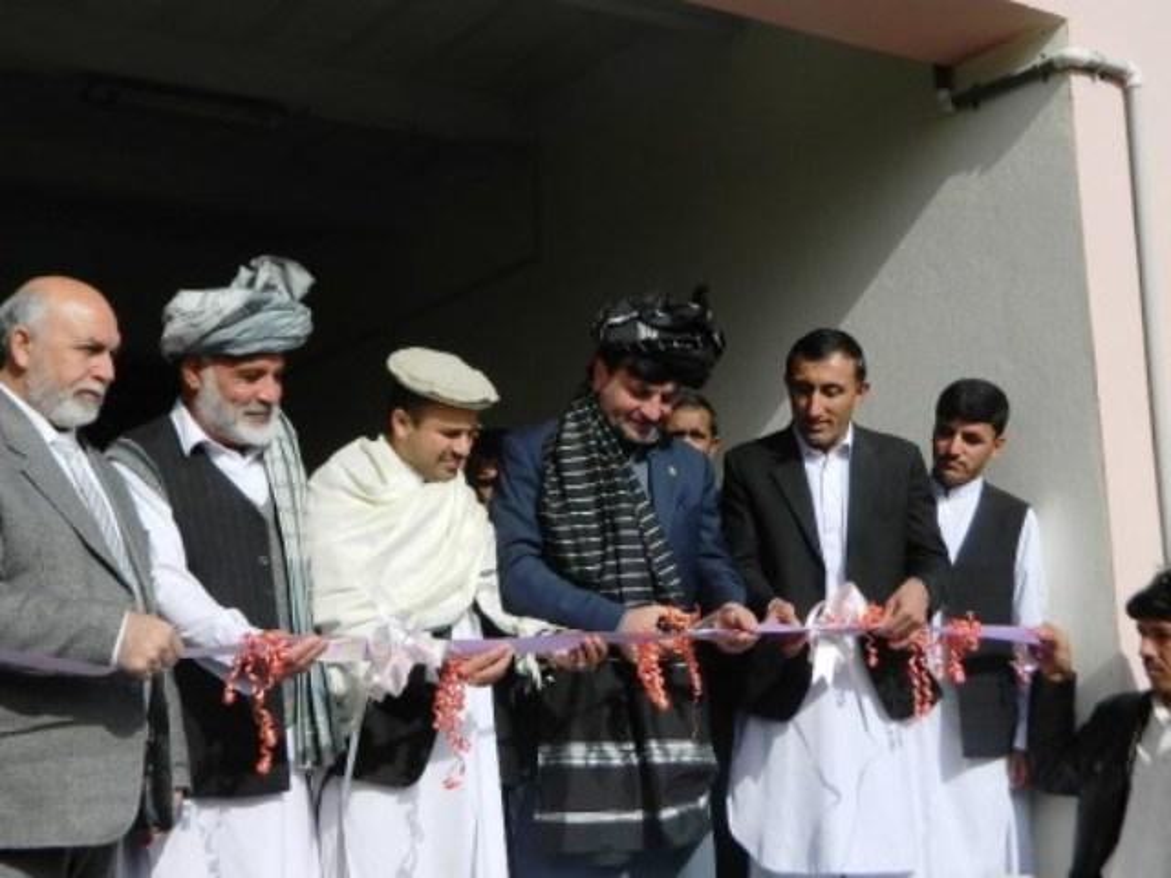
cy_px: 439
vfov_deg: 30.9
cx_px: 586
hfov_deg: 40.4
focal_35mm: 47
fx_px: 1590
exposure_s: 1/1000
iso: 80
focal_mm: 8.4
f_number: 3.6
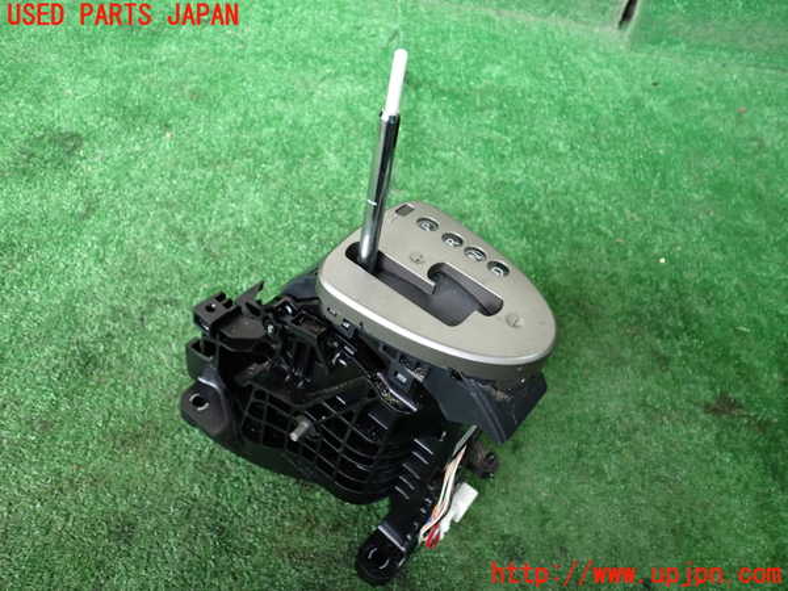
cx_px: 394
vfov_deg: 46.8
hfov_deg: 60.0
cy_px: 296
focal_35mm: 30
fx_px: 683
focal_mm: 5.4
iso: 200
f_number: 2.3
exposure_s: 1/30
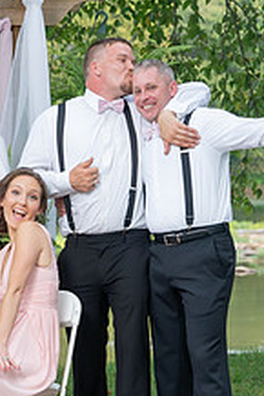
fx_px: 2798
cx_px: -186
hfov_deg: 5.3
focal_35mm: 254
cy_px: 179
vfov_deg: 8.1
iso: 640
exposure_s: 1/200
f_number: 5.6
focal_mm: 92
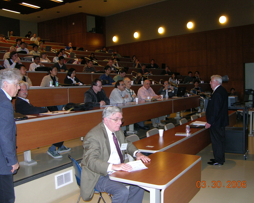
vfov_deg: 40.1
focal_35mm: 37
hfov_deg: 49.1
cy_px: 103
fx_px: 278
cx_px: 128
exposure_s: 1/60.1
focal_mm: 8.9
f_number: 2.8
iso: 200
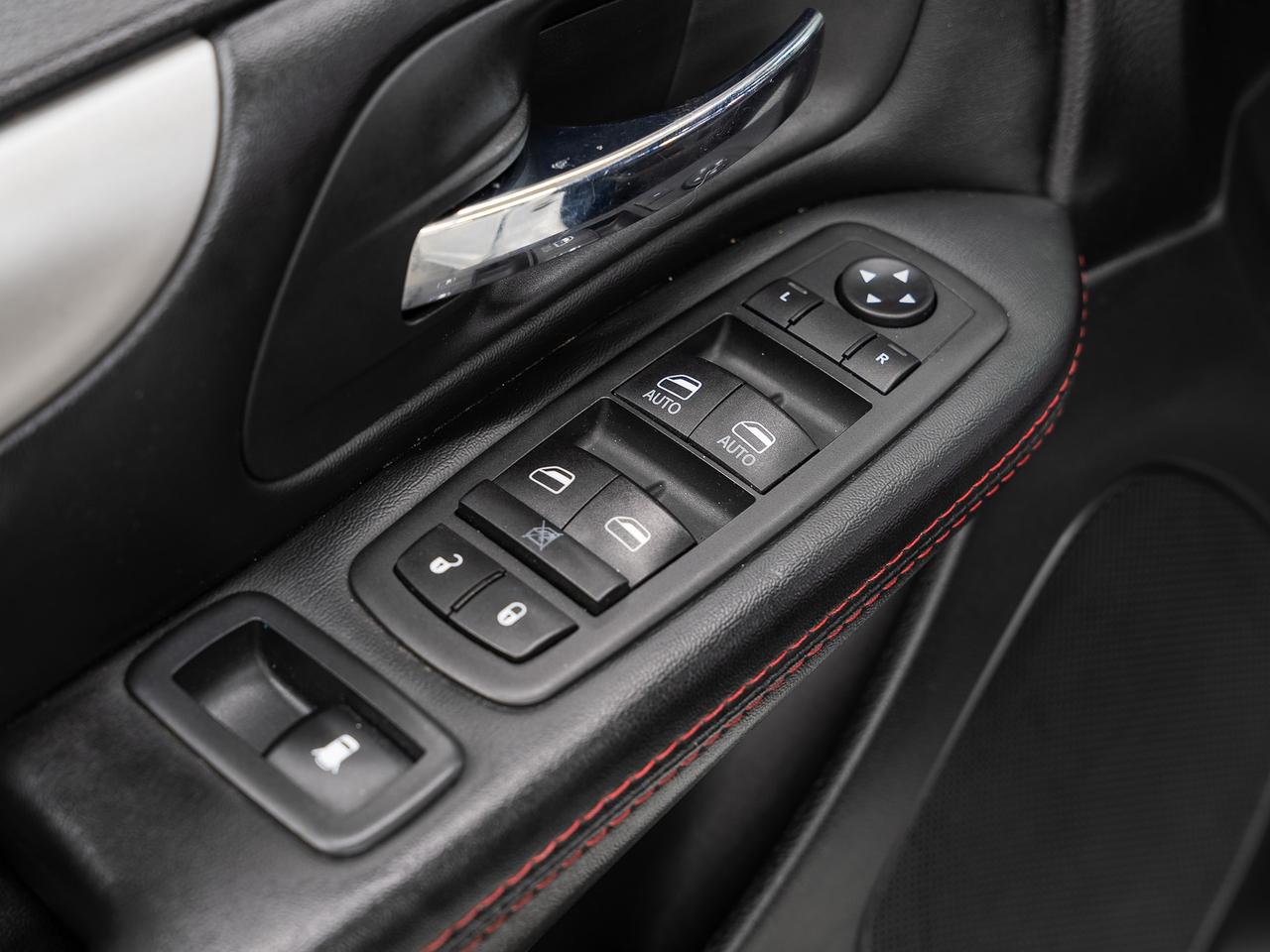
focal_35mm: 63
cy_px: 476
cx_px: 635
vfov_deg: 23.4
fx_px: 2298
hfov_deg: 30.9
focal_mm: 57.9
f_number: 5.6
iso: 100
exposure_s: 1/2
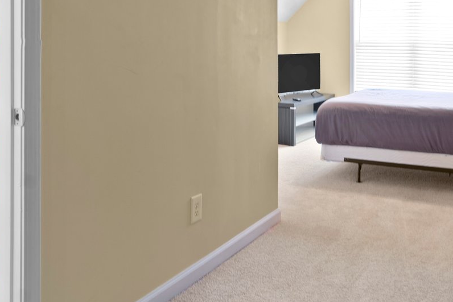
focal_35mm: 36
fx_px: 453
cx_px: 286
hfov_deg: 52.5
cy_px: 59
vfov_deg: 35.7
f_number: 8
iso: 160
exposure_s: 1.3
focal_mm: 14
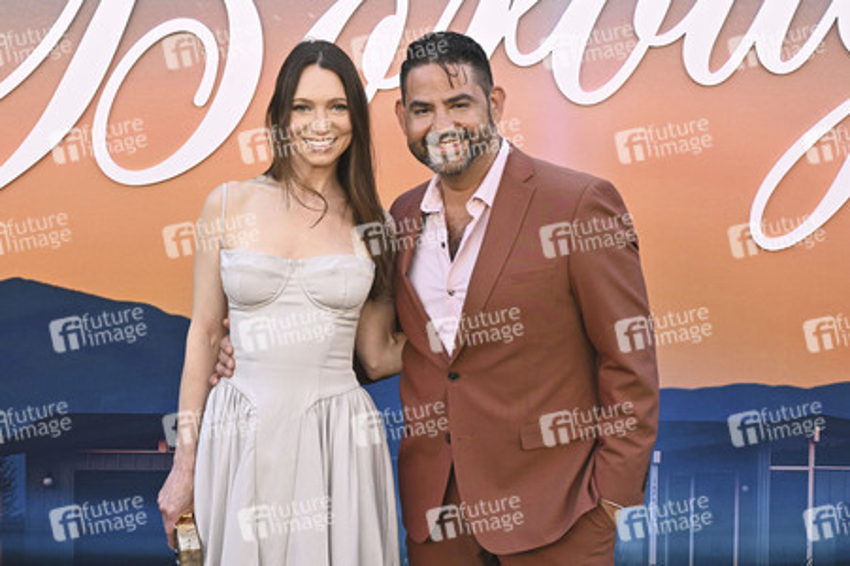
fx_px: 826
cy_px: 283
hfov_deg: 54.5
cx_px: 425
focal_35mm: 35
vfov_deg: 37.8
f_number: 7.1
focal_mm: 35
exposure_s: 1/320
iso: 640
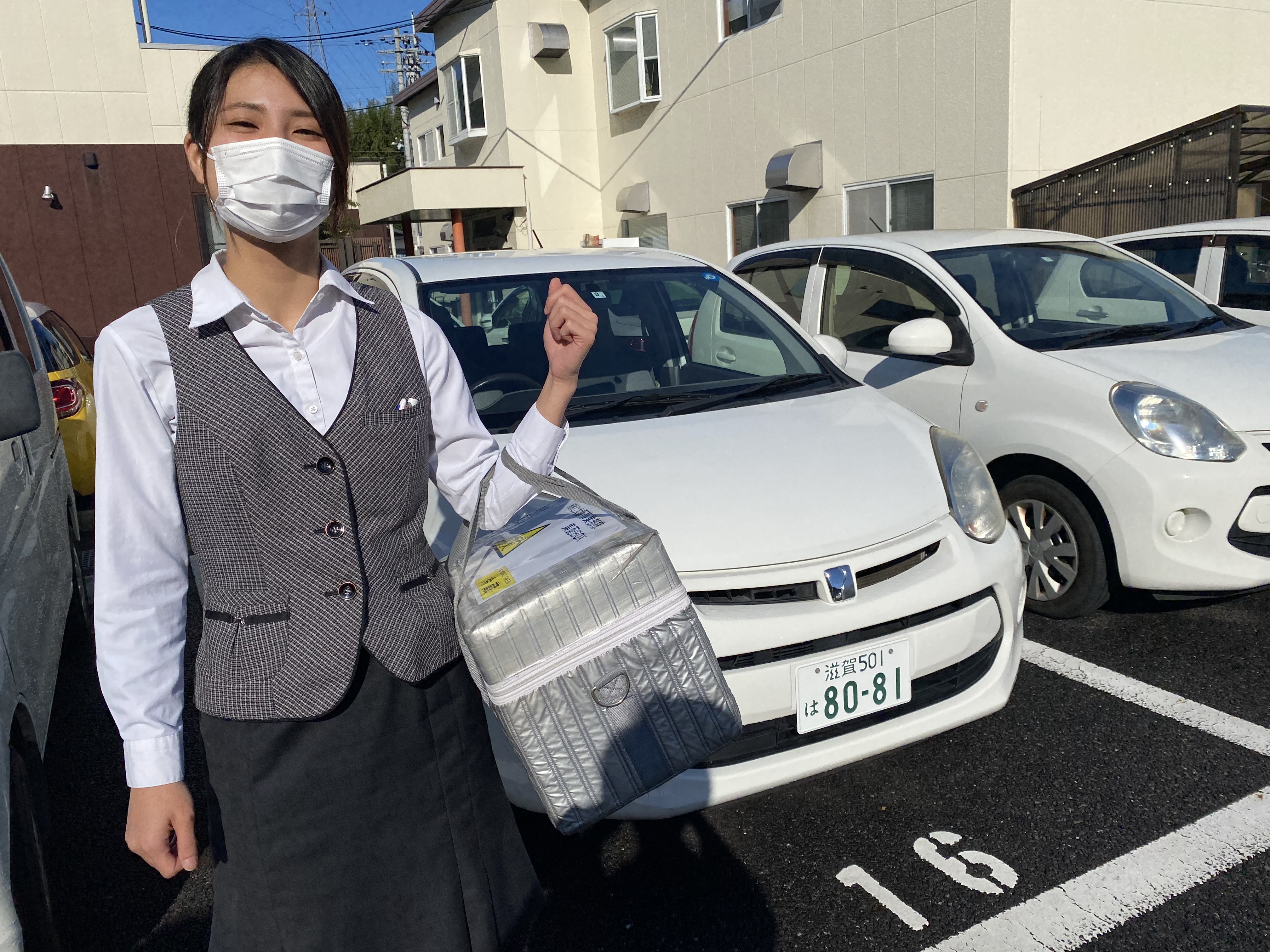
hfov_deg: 67.3
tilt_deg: -12.9
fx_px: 954
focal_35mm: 26
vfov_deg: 53.1
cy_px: 476
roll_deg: +4.1
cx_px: 635
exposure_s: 1/8197
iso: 32
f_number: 1.8
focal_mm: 4.25
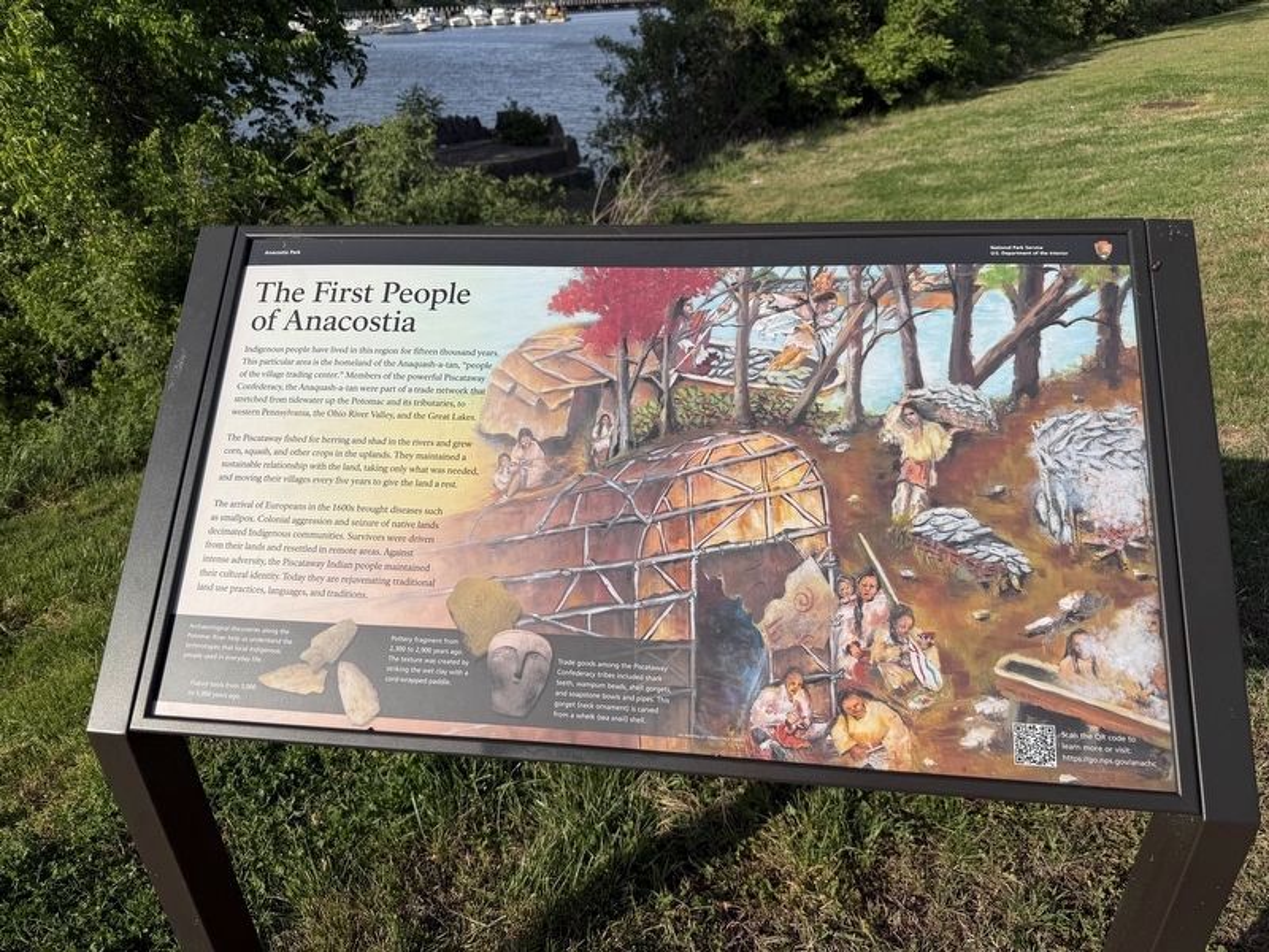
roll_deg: +2.4
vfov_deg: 56.8
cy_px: 476
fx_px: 880
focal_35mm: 24
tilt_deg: -29.3
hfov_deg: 71.6
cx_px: 634
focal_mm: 6.76
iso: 80
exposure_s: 1/7353
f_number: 1.78
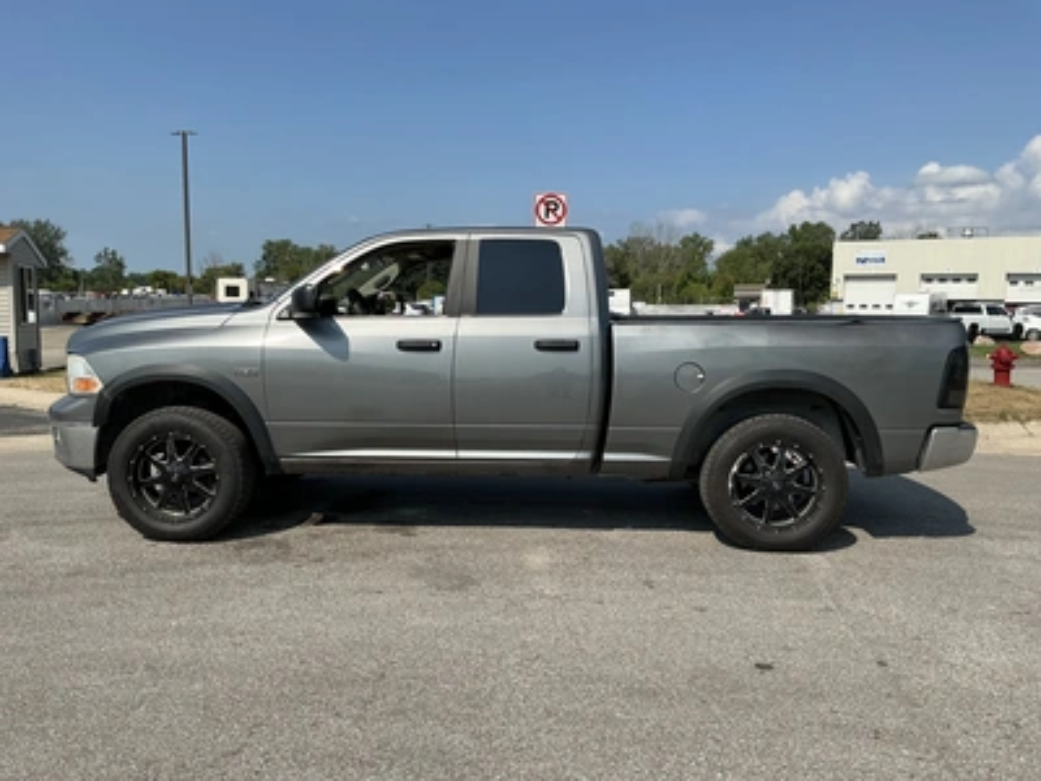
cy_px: 390
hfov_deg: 63.4
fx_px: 842
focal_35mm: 28
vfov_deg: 49.7
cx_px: 520
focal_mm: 3
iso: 25
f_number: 1.8
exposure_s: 1/2227
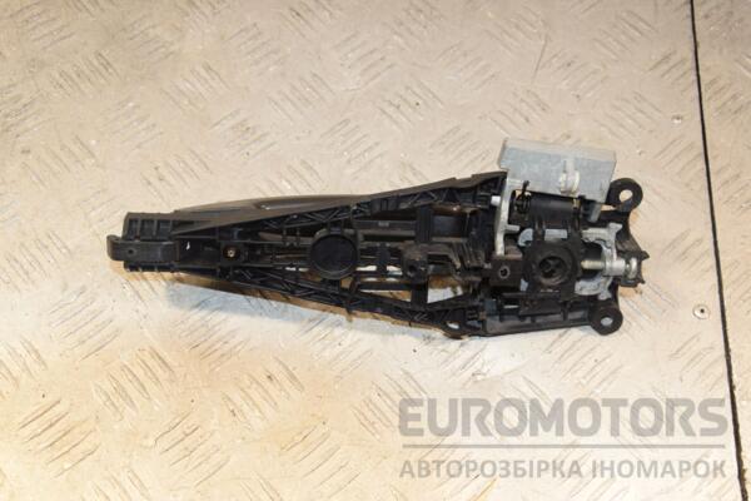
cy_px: 250
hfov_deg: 38.9
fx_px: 1064
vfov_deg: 26.5
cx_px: 376
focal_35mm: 51
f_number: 7.1
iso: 1600
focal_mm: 34
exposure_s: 1/200
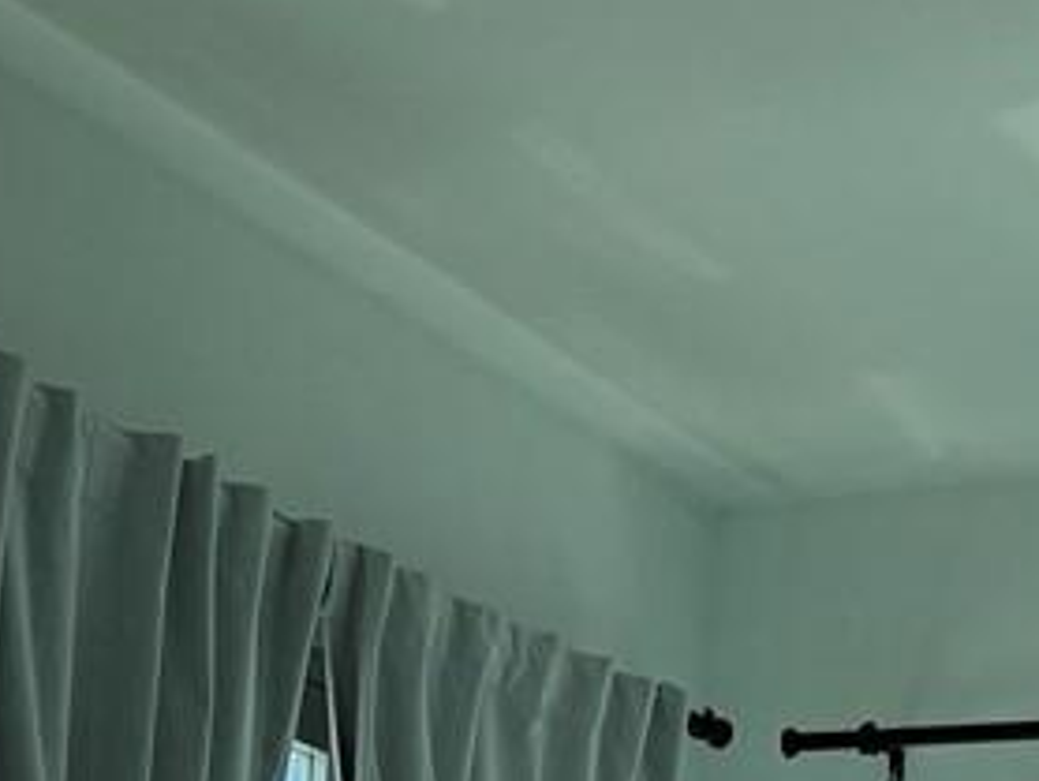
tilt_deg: -8.9
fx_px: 4146
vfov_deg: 9.1
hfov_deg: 14.3
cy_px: 2201
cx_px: 363
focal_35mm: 138
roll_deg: -2.5
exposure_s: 1/1193
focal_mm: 6.76
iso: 80
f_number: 1.78
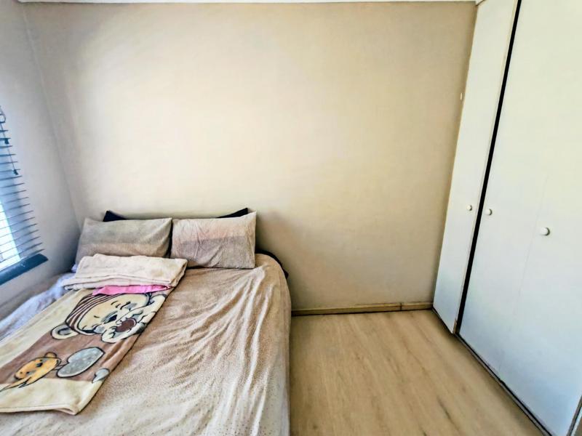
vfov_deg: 78.1
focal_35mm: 16
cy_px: 218
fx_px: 269
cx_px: 291
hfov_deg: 94.5
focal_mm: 1.96
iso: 279
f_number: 2.2
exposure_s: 1/50
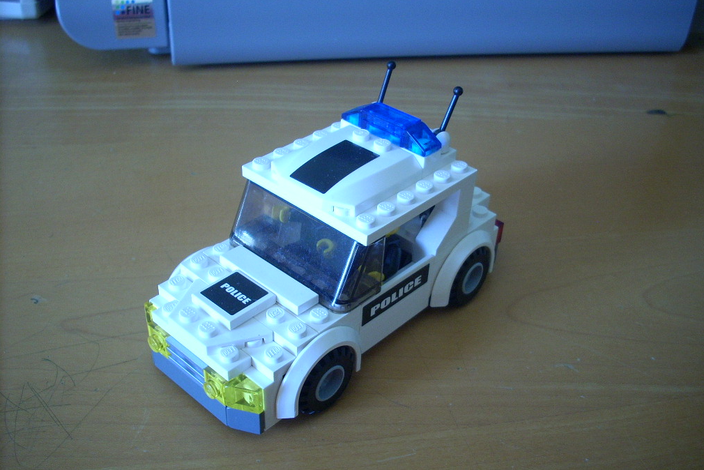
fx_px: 763
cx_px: 355
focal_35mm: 39
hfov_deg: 49.5
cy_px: 243
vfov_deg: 34.2
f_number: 2.8
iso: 168
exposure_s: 1/30
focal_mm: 6.2
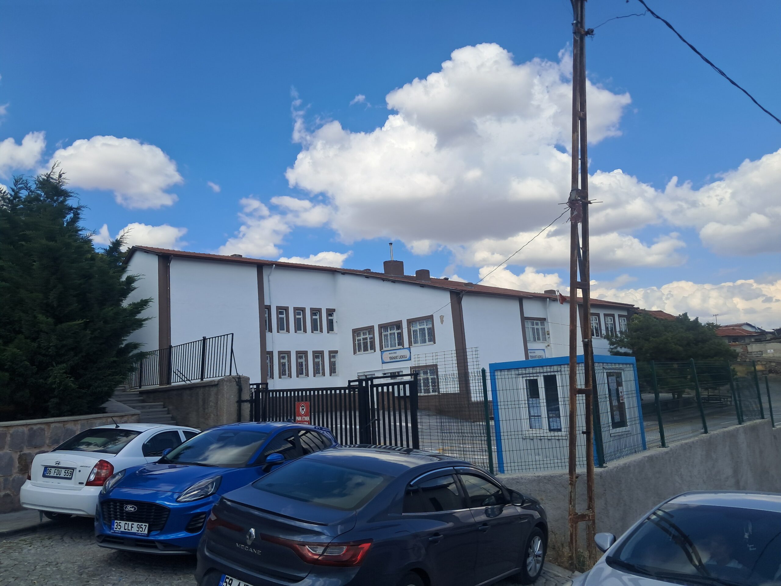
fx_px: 609
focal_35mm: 27
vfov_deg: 51.4
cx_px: 390
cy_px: 293
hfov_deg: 65.3
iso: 50
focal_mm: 4
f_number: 1.8
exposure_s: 1/814
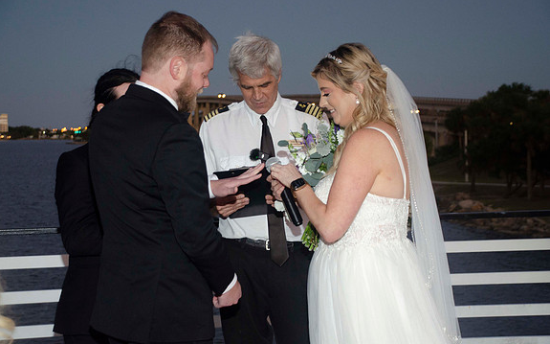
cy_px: 168
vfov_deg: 16.9
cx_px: 274
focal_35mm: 77
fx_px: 1154
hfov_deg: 26.8
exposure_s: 1/50
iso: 800
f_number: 5.6
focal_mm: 50
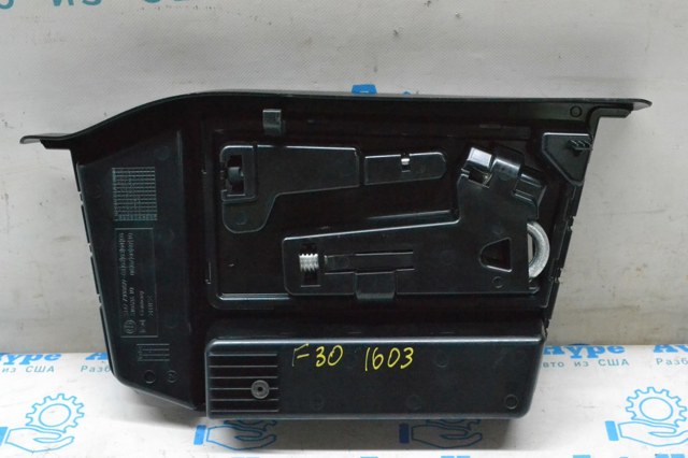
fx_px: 1031
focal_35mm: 54
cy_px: 229
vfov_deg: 25.0
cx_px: 344
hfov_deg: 36.9
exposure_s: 1/160
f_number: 9
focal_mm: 36
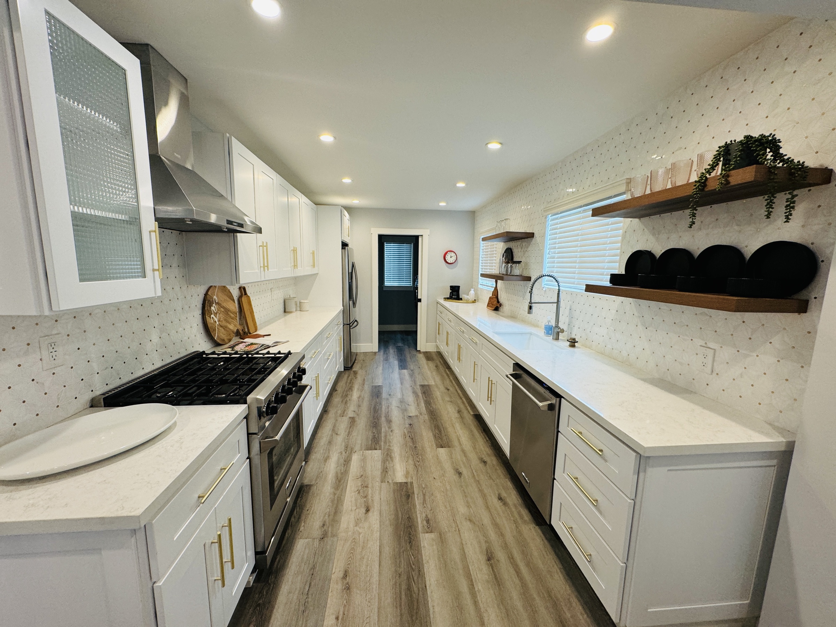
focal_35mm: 14
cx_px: 418
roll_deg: -1.3
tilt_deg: -8.2
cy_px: 314
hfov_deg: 102.1
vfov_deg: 85.7
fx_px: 338
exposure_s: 1/120
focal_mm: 2.22
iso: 160
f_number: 2.2
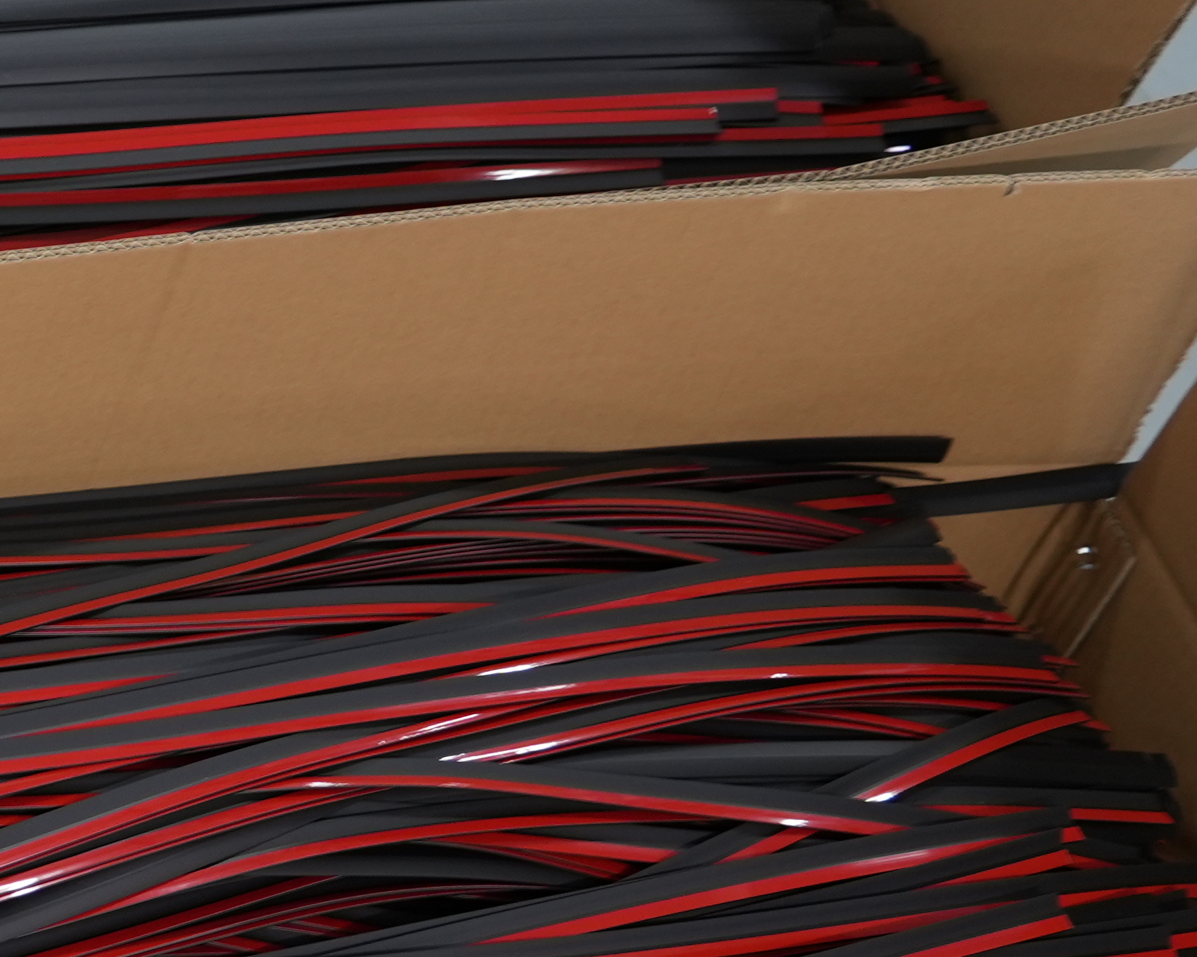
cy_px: 629
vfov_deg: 17.0
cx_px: -1002
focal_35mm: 90
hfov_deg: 17.1
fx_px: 3188
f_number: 4
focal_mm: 24
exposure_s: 1/30
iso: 500
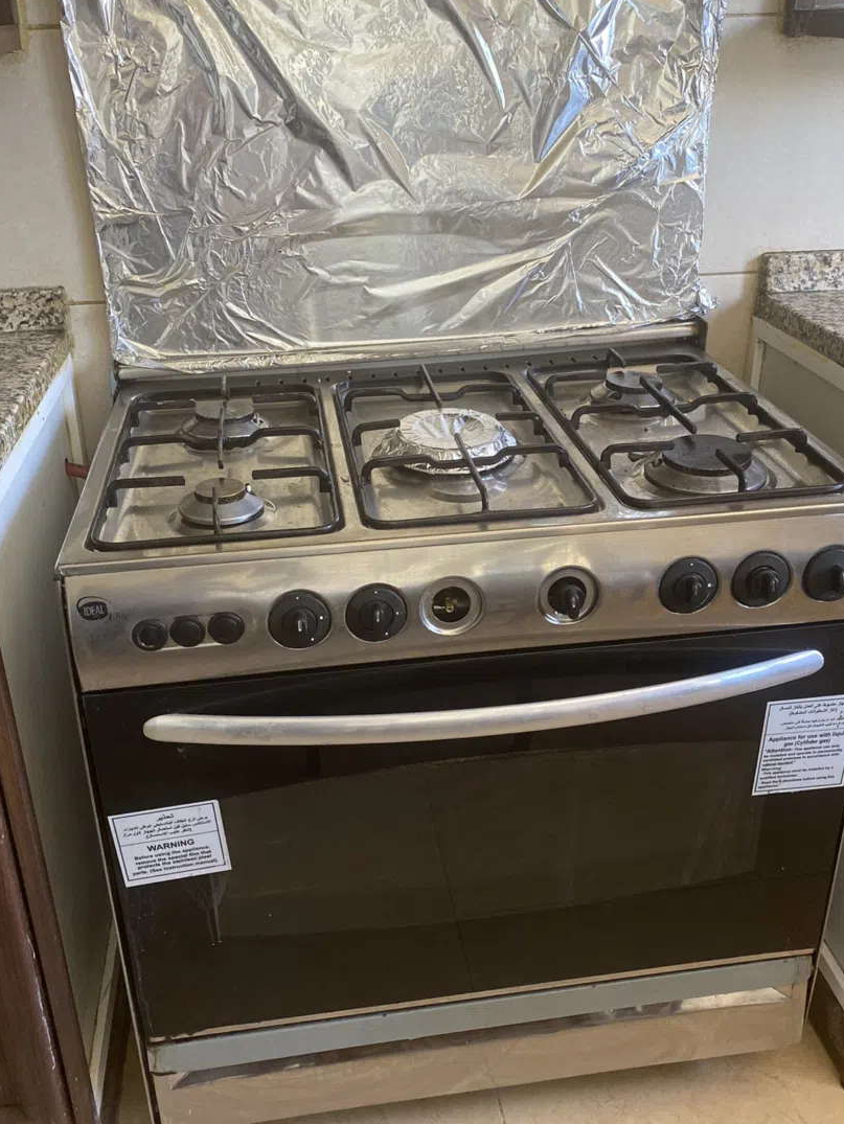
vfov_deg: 55.3
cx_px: 415
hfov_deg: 43.0
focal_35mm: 33
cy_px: 541
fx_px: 1072
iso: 200
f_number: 1.8
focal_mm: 4.25
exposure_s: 1/60
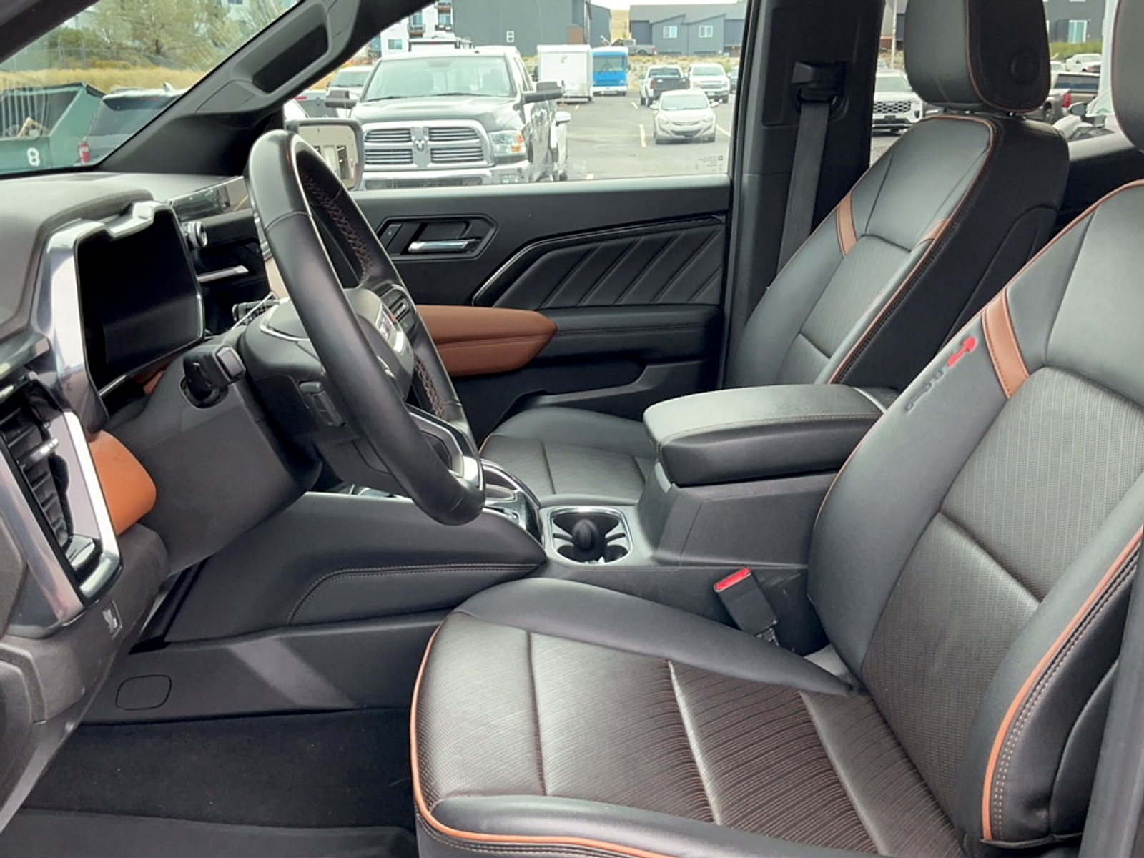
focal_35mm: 30
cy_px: 429
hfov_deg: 60.0
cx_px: 572
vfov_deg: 46.8
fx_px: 991
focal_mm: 3
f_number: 1.8
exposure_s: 1/120
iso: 40
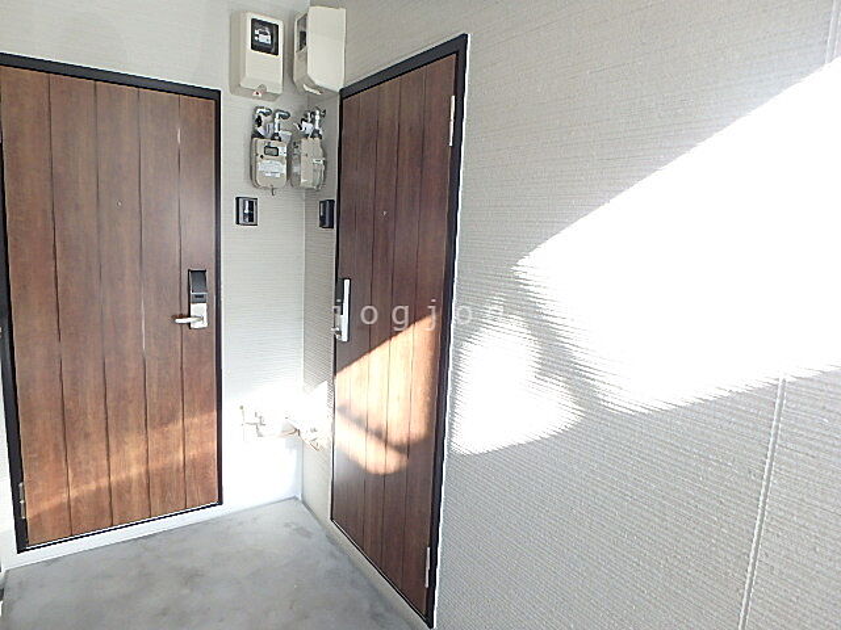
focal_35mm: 21
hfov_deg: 79.0
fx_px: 510
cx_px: 420
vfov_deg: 63.4
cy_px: 315
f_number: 3.5
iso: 200
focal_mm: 3.7
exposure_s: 1/30
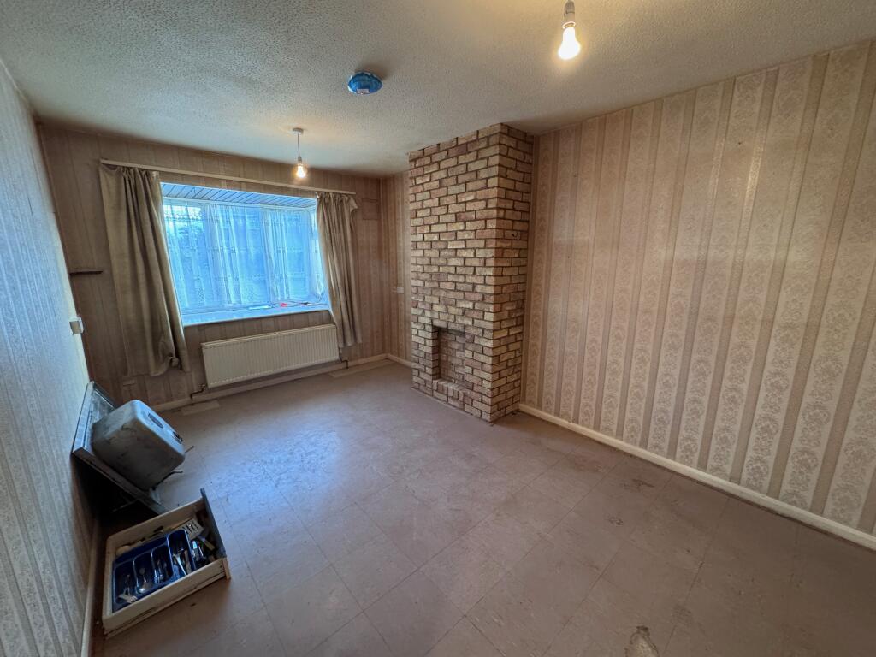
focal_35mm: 14
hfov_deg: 102.1
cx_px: 438
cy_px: 328
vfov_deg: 85.7
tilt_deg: -11.3
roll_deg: -0.1
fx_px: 354
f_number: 2.2
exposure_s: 1/50
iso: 400
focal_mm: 2.22
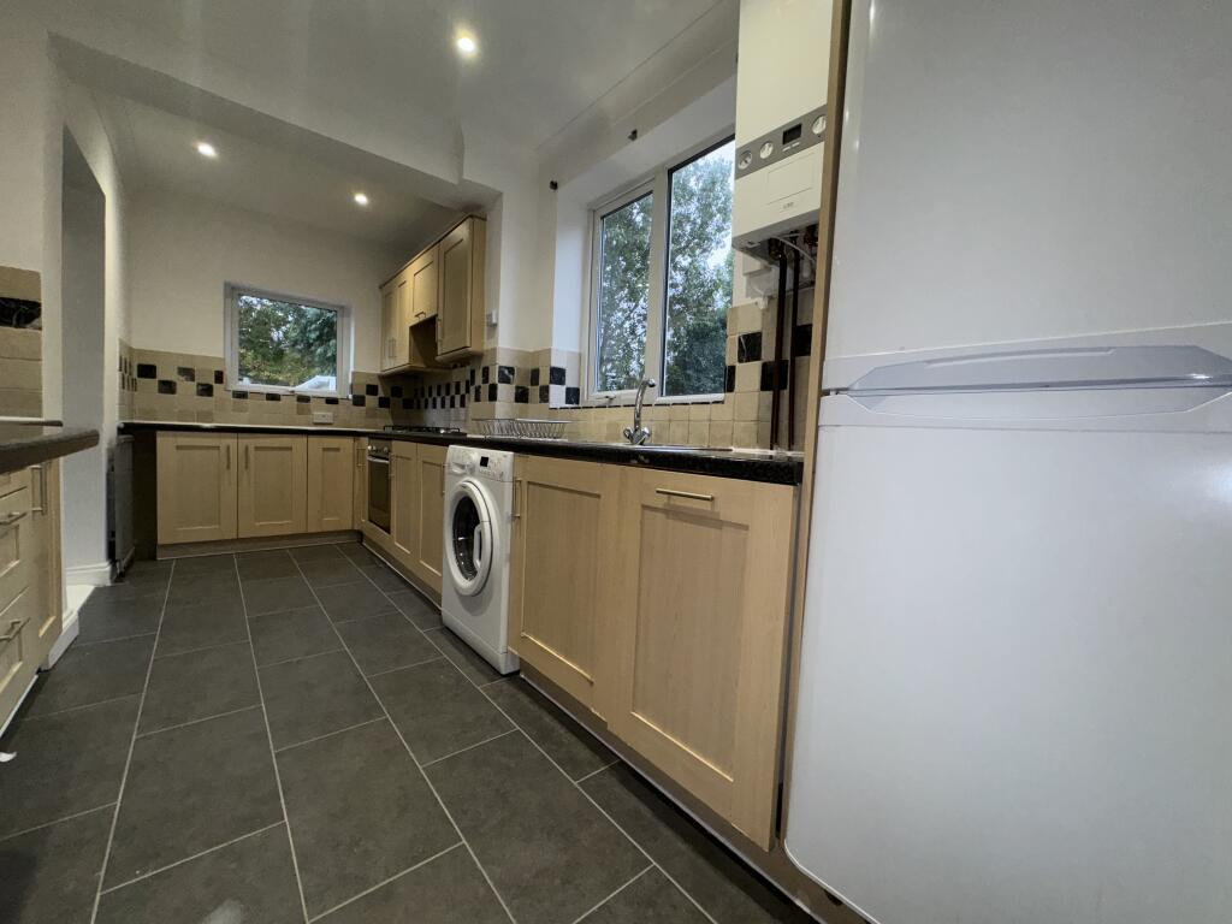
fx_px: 498
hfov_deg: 102.1
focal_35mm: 14
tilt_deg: -3.4
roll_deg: -2.4
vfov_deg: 85.7
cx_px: 616
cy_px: 462
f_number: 2.2
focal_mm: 2.22
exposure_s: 1/100
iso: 80
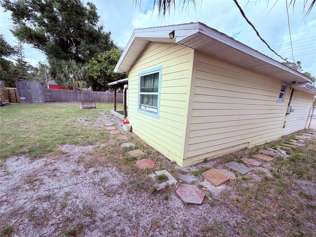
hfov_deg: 102.1
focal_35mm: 14
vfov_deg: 85.7
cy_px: 118
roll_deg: -3.6
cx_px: 158
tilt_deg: -11.6
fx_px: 128
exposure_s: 1/502
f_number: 2.2
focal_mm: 2.22
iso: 40
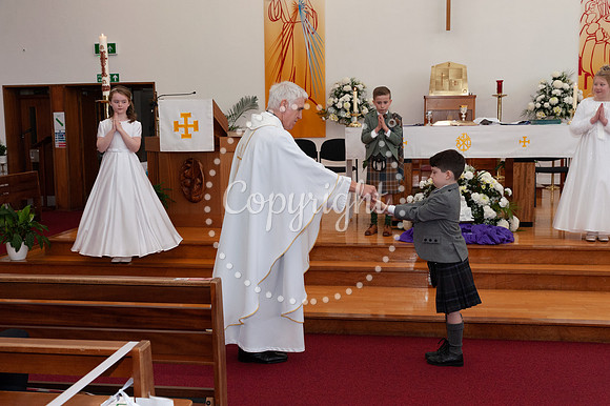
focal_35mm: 42
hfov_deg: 46.4
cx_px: 305
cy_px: 203
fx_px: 711
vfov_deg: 31.9
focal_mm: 42
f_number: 5.6
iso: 2000
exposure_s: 1/250
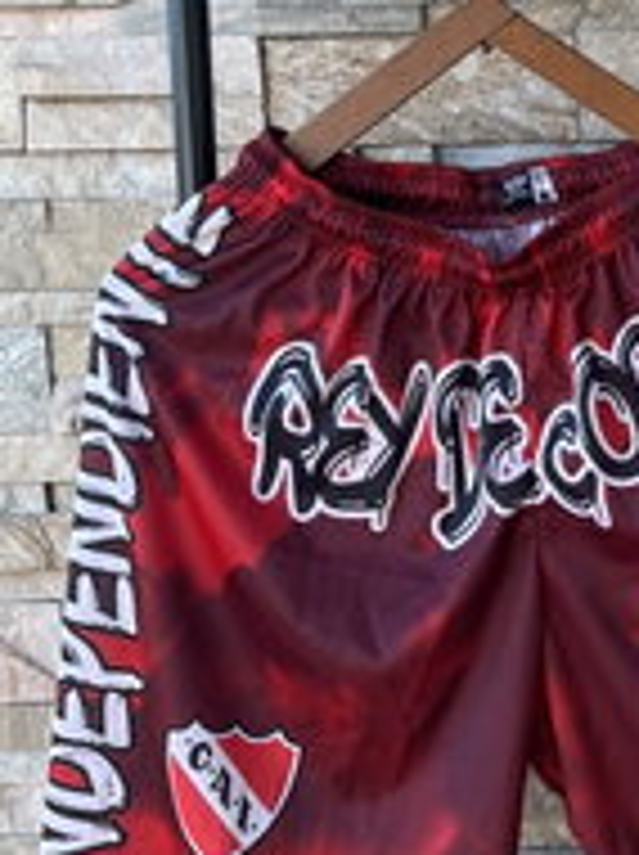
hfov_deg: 18.5
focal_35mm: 73
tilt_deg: -5.7
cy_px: 371
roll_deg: +2.2
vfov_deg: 26.7
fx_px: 1801
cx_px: 864
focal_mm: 4.2
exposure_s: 1/121
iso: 40
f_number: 1.6
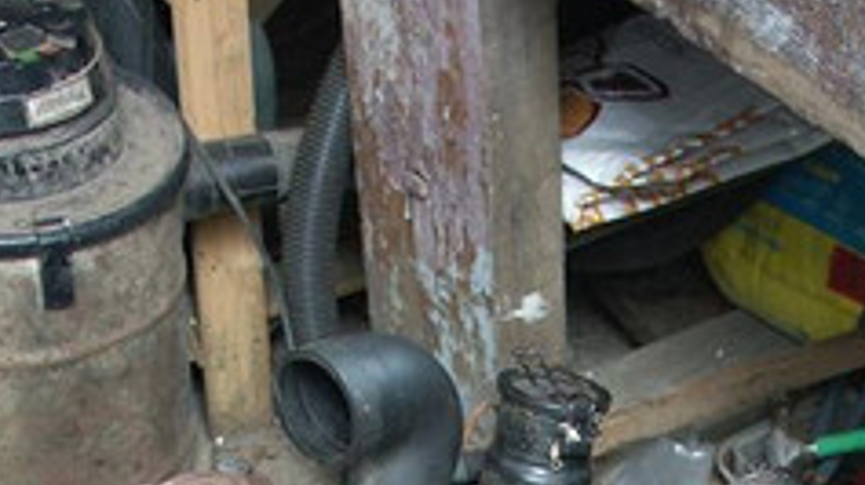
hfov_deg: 21.3
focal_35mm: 100
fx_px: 2292
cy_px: 806
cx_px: 332
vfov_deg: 11.4
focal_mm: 8.94
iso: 100
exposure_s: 1/20
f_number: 2.8
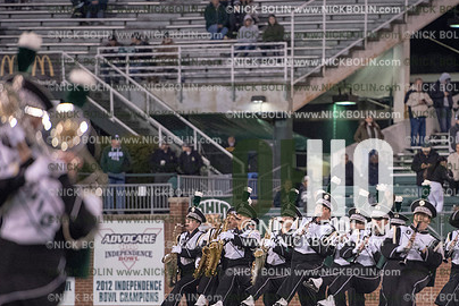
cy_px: 193
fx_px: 3662
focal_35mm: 287
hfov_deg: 7.2
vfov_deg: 4.8
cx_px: 312
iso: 5000
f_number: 3.2
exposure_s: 1/1250
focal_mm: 200
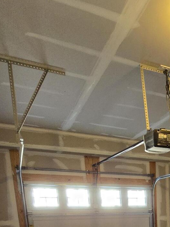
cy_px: 269
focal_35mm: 37
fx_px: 242
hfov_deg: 34.0
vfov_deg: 38.1
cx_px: 183
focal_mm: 2.2
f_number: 2.2
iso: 320
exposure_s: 1/60
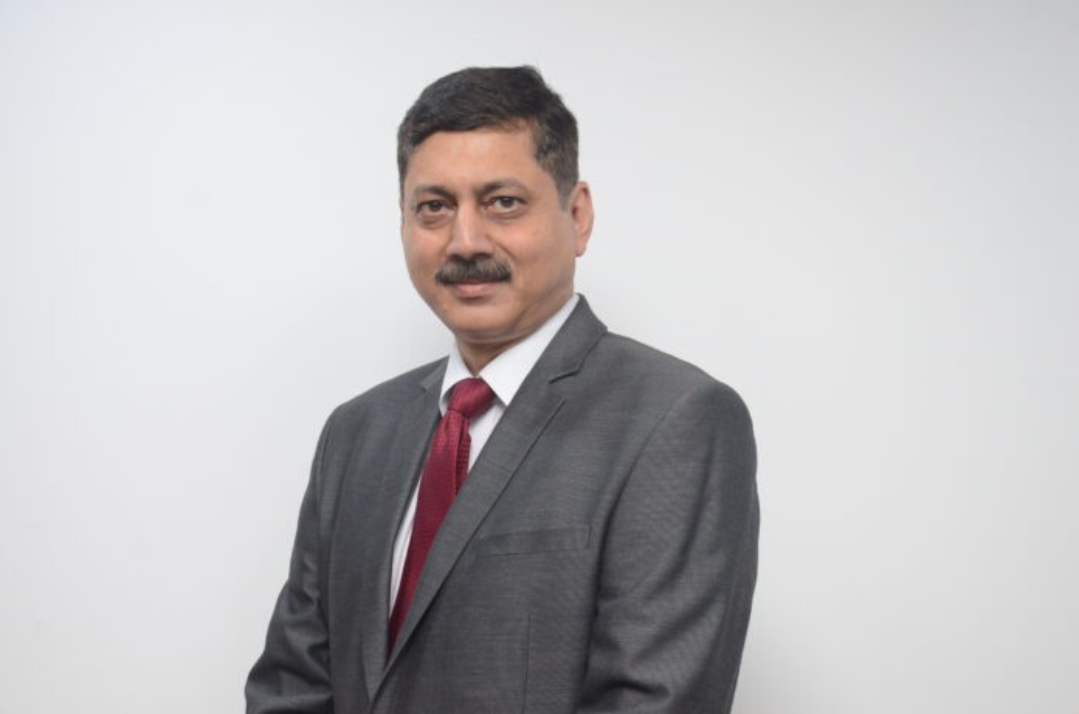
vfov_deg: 18.8
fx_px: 2154
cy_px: 357
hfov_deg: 28.1
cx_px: 540
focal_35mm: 72
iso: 1250
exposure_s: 1/80
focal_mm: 48
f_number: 7.1
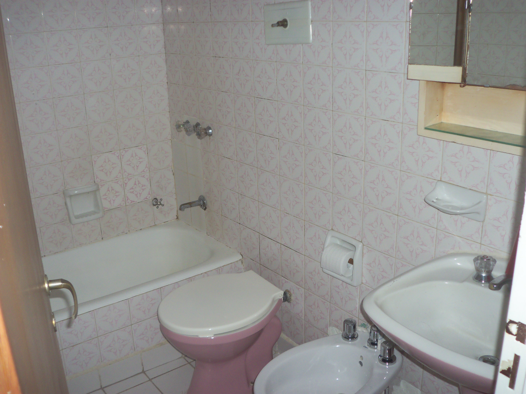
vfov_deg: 41.8
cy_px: 197
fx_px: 517
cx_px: 263
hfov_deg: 54.0
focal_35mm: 34
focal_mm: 5.7
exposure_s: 1/30
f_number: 2.9
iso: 100
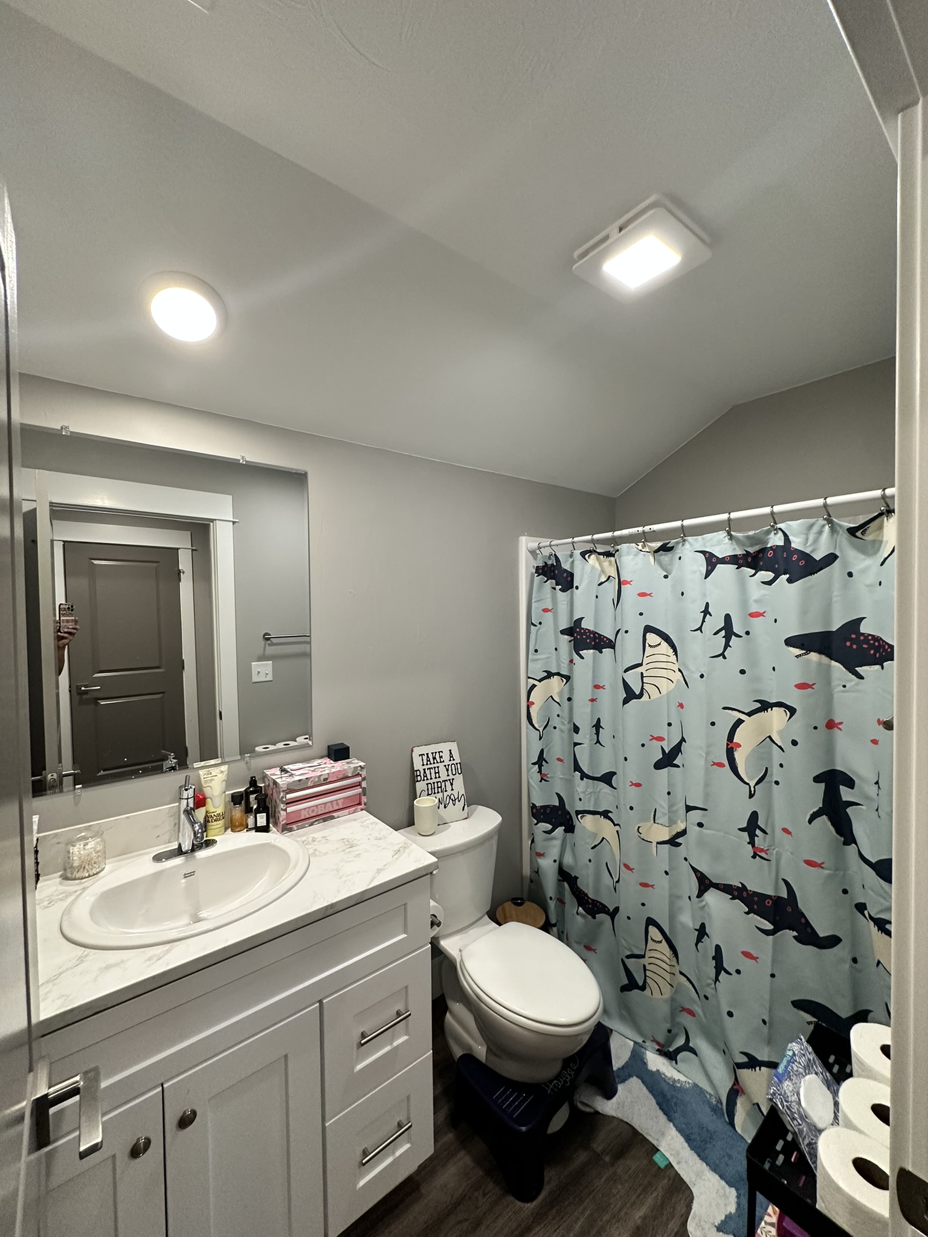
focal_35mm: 14
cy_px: 618
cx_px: 464
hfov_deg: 85.7
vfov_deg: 102.1
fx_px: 500
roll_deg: +0.9
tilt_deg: -1.0
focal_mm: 2.22
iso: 250
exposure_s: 1/120
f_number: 2.2
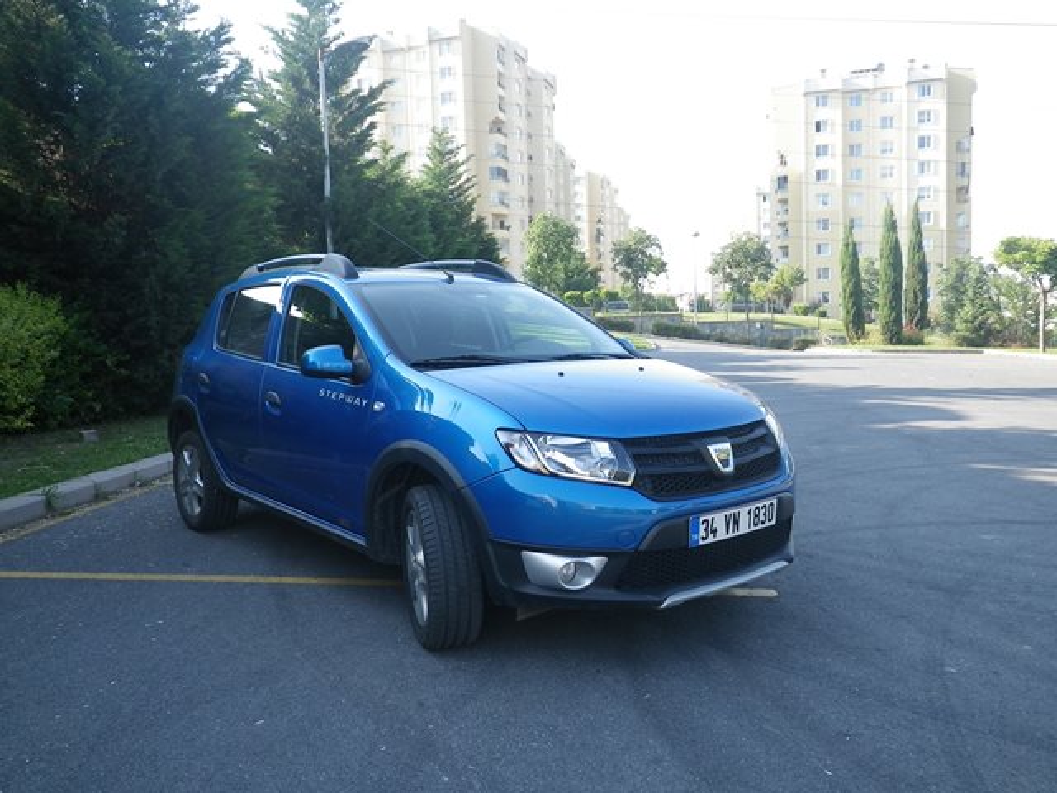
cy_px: 396
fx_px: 855
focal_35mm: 28
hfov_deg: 63.4
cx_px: 528
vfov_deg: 49.7
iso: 80
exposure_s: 1/125
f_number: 3.5
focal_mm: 5
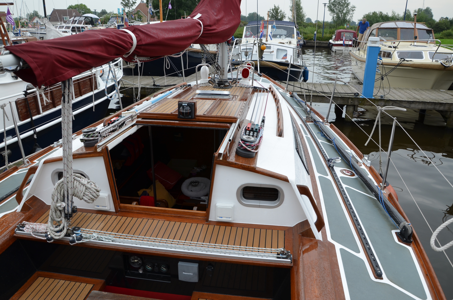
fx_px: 339
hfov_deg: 67.5
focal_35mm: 27
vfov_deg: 47.7
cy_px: 150
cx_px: 226
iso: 200
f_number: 6.3
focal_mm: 18
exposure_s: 1/160
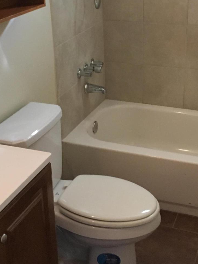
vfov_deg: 32.0
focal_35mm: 60
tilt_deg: -23.1
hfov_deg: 24.4
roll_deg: +2.2
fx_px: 458
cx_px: 111
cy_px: 93
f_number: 2.2
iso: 200
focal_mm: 4.15
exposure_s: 1/30
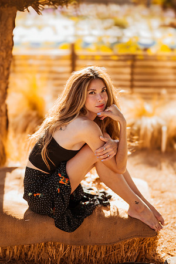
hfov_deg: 23.4
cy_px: 132
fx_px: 425
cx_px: 88
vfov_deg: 34.5
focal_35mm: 58
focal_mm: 58
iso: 50
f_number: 1.4
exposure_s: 1/800
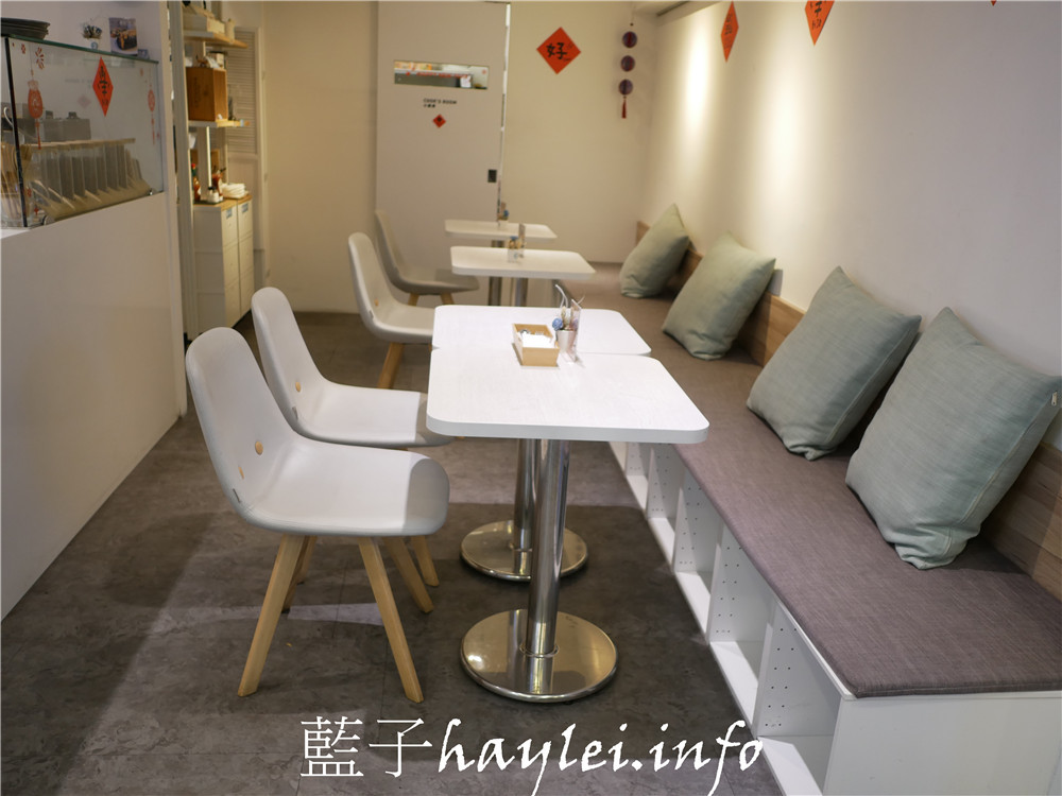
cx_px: 531
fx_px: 920
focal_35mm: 30
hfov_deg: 60.0
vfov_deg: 46.8
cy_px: 398
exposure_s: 1/60
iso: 400
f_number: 1.7
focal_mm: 15
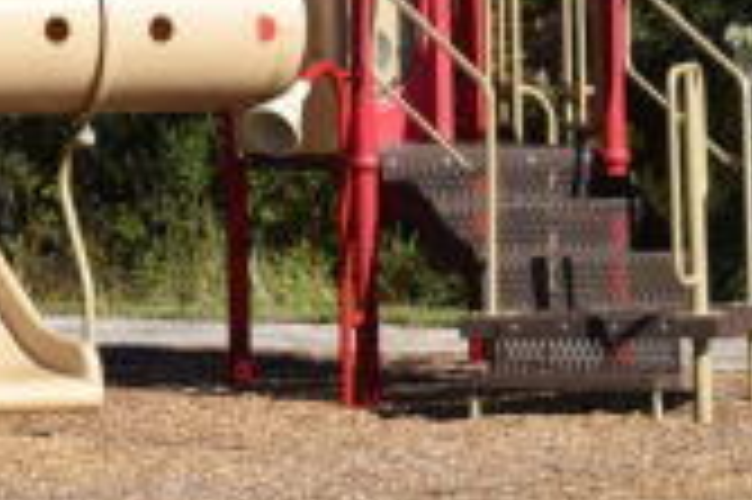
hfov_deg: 8.2
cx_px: -484
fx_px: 5134
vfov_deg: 5.5
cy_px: -212
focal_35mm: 246
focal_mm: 38
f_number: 10
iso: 100
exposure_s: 1/200
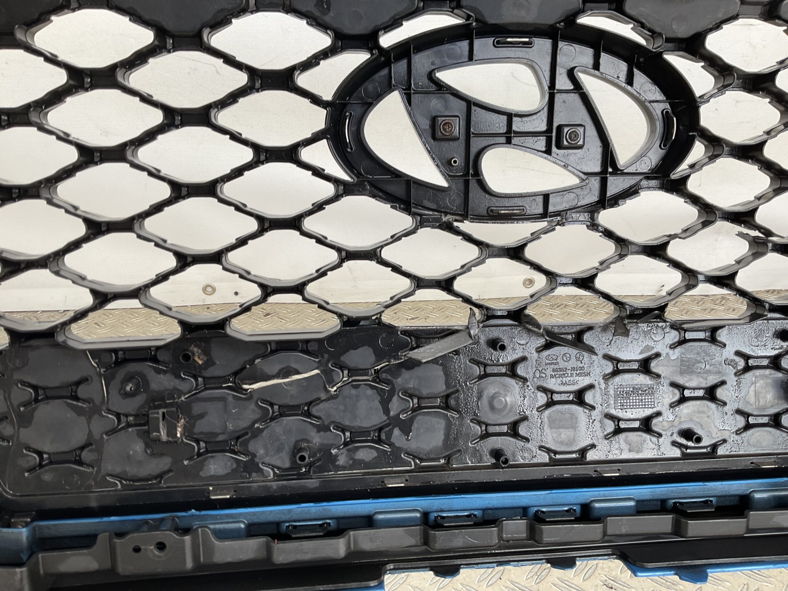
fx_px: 660
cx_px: 394
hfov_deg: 61.7
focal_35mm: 29
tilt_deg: -20.5
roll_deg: -1.9
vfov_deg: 48.2
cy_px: 296
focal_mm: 3
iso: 25
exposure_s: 1/100
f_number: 1.8
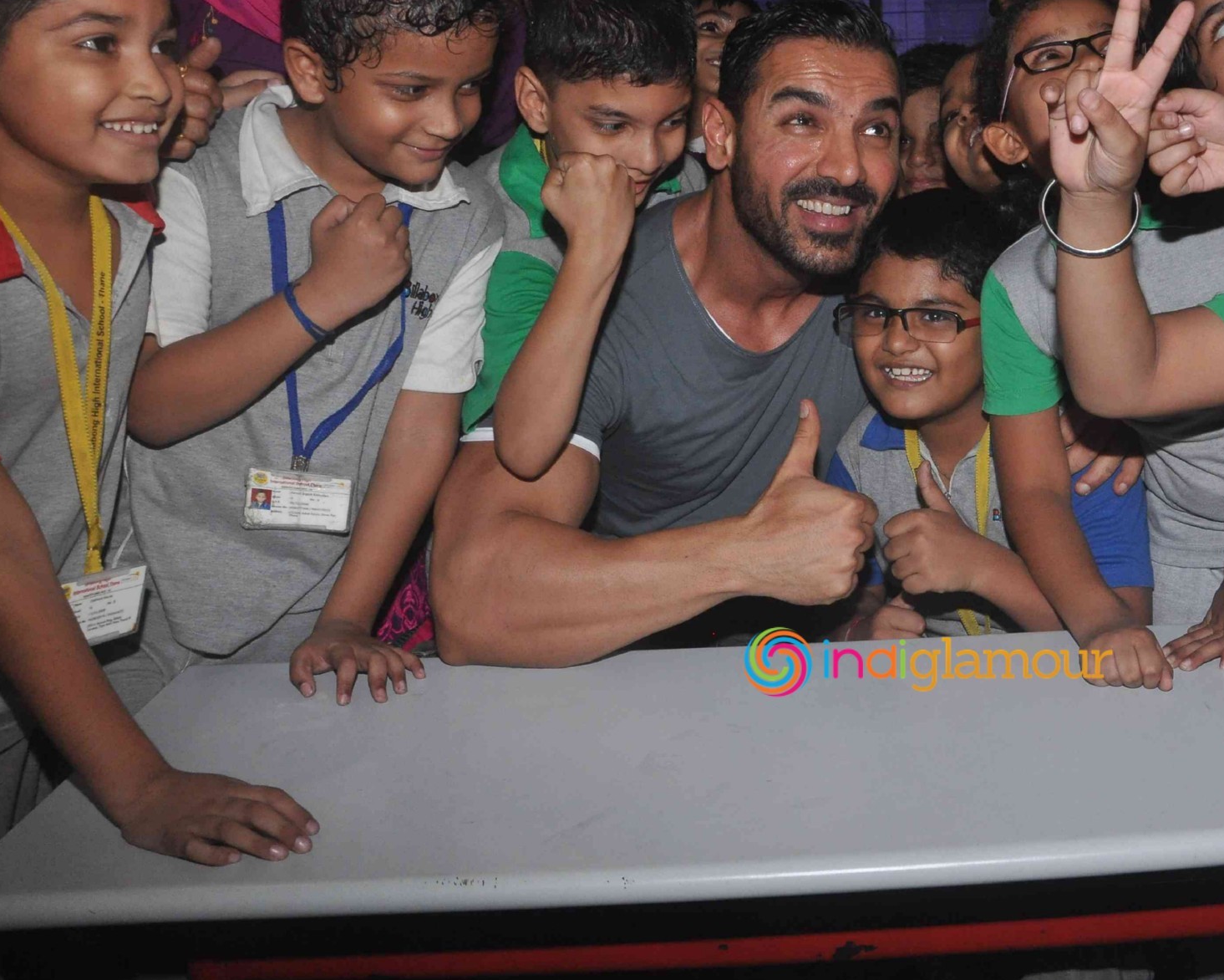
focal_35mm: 39
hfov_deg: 45.1
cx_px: 927
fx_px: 1413
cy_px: 412
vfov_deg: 38.1
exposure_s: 1/250
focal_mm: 18
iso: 1000
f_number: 10
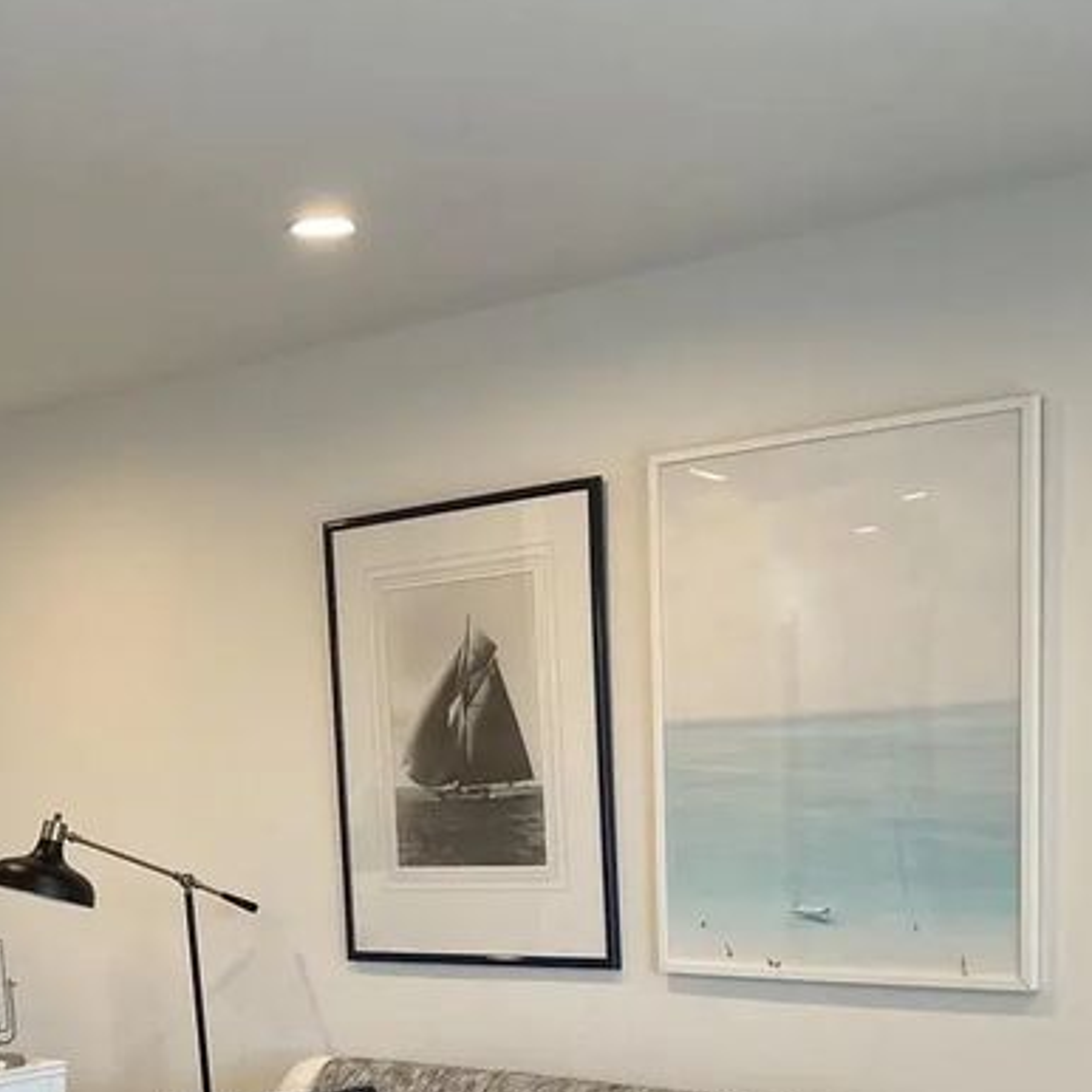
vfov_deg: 27.0
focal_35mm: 61
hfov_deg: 27.6
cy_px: 1021
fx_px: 2177
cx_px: 215
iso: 125
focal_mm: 4.2
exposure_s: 1/120
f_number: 1.6
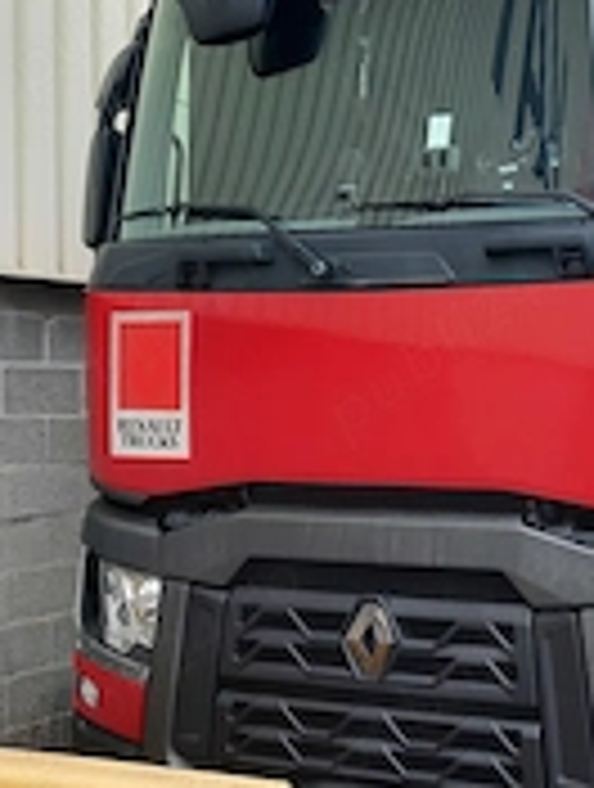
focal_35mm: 57
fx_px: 1299
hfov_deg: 24.3
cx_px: 630
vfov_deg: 33.7
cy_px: 401
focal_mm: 4.6
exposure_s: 1/50
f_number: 2
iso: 40
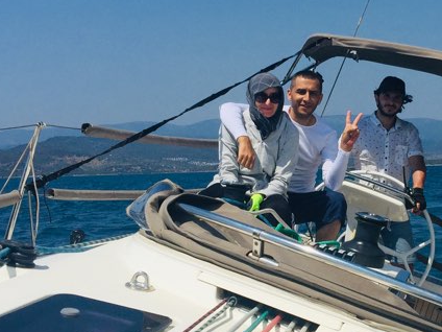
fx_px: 894
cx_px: 360
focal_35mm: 70
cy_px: 163
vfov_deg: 21.0
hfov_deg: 27.2
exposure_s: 1/6623
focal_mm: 4.15
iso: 32
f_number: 2.2
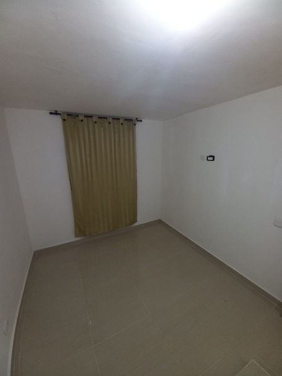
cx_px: 141
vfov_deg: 106.2
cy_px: 188
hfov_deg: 89.9
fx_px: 141
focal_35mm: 13
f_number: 2.2
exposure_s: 1/30
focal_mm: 1.42
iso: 100
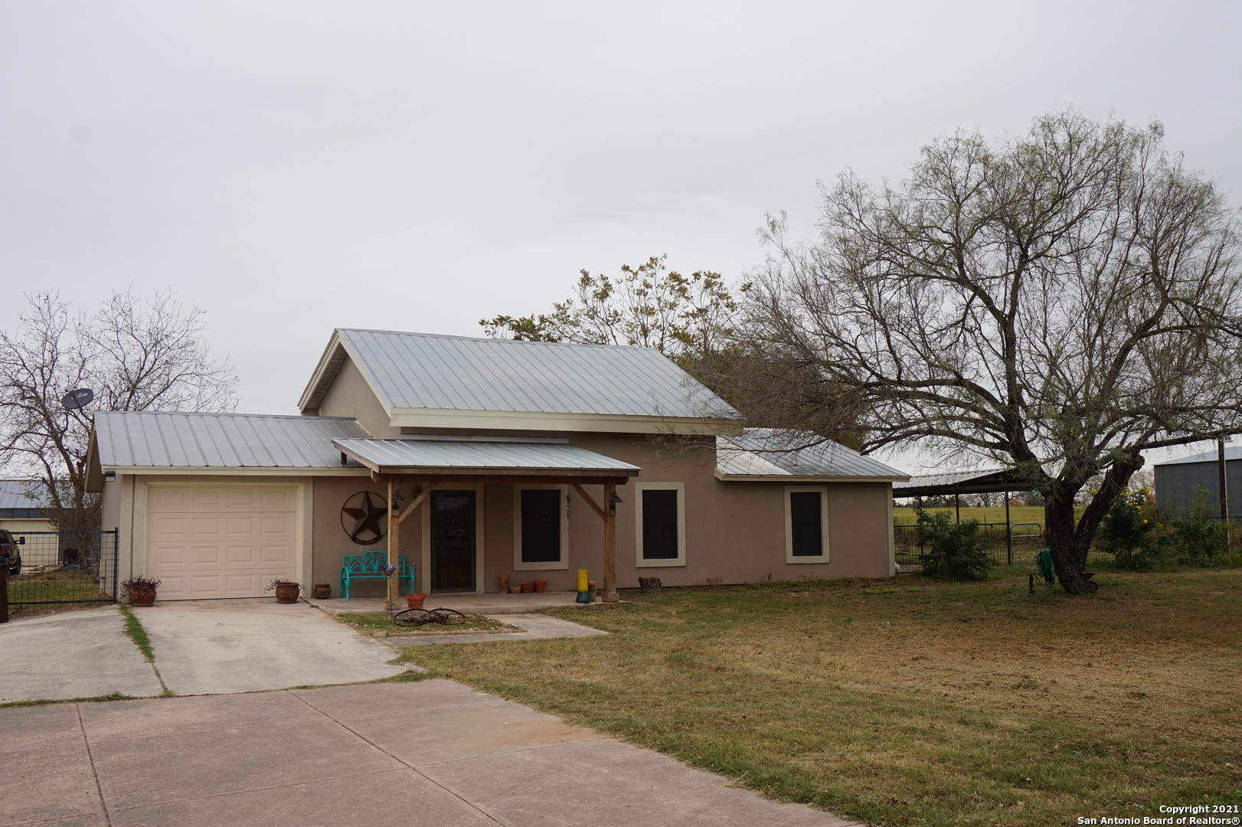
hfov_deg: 55.1
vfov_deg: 38.3
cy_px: 414
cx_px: 621
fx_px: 1190
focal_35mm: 34
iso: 100
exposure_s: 1/60
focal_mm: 23
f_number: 9
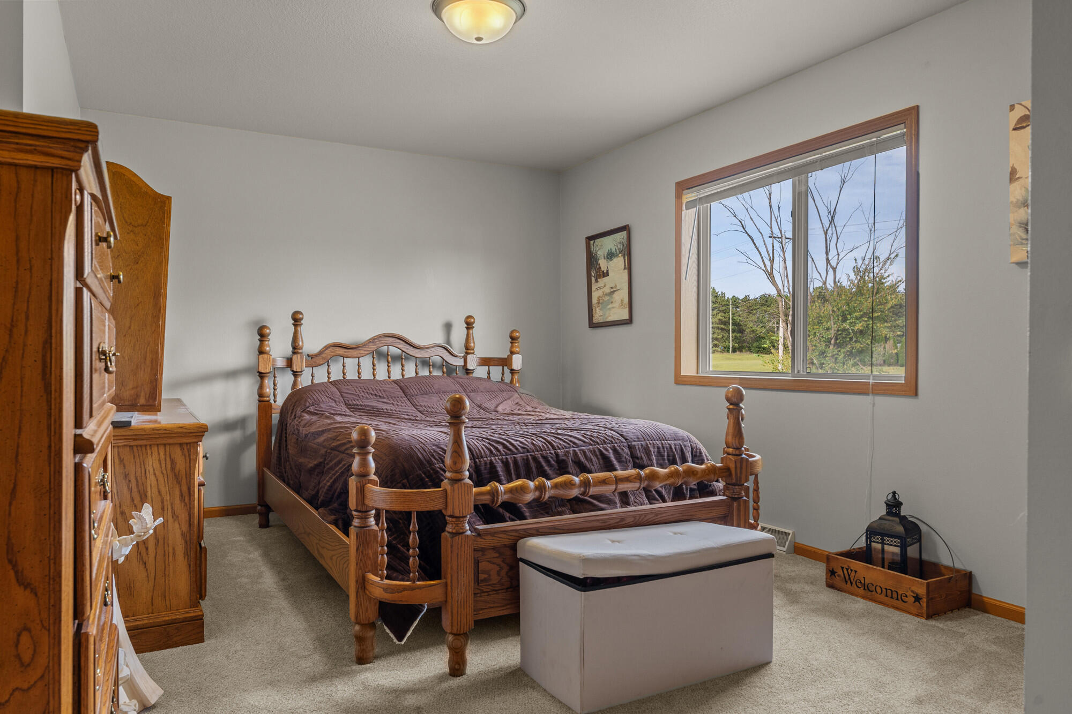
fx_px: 729
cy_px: 357
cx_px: 536
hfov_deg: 72.6
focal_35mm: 24
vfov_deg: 52.2
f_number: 8
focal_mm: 24.5
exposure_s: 1.3
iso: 250
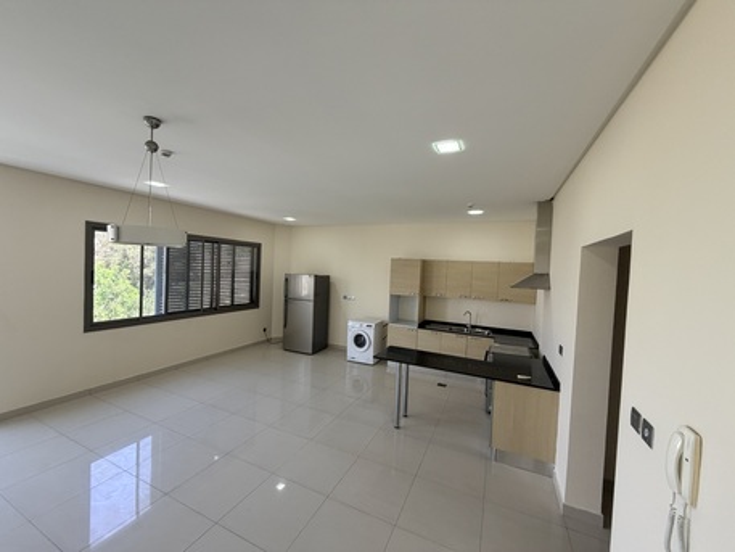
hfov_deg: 102.0
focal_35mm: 14
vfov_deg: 85.7
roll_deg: -2.0
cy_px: 276
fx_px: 297
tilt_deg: +0.2
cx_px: 368
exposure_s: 1/121
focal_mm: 2.22
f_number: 2.2
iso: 160
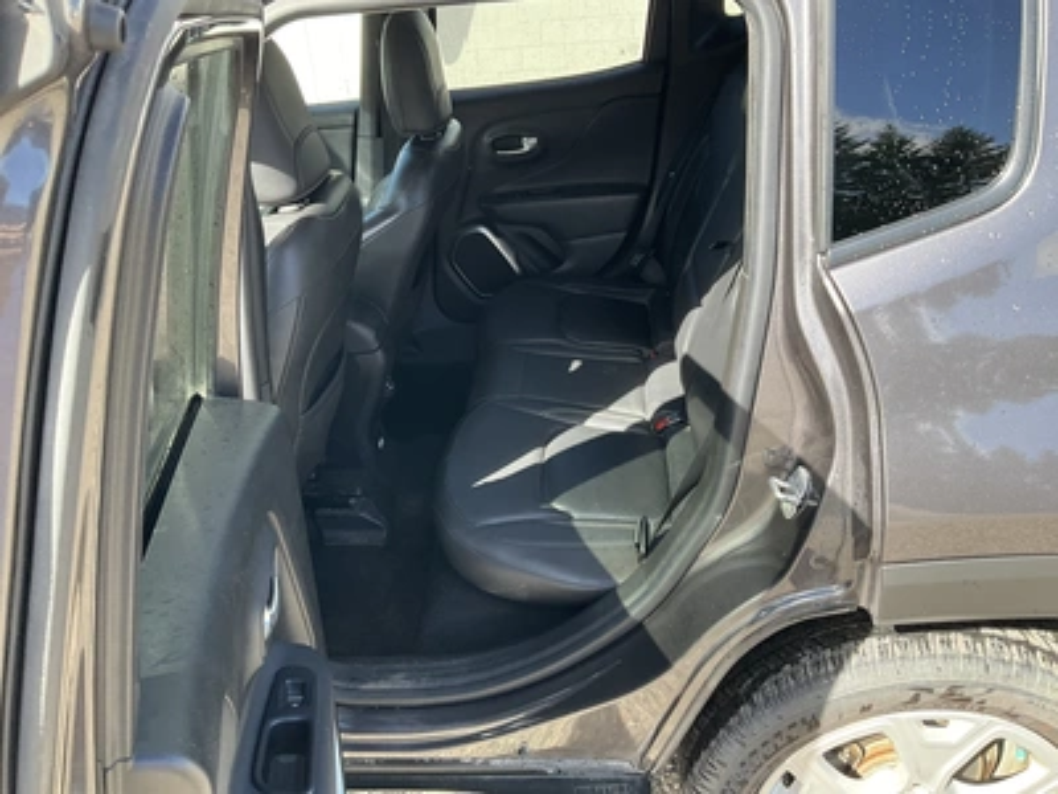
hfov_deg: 61.7
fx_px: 886
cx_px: 529
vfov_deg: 48.2
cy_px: 397
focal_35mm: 29
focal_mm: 3
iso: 32
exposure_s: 1/172
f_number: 1.8
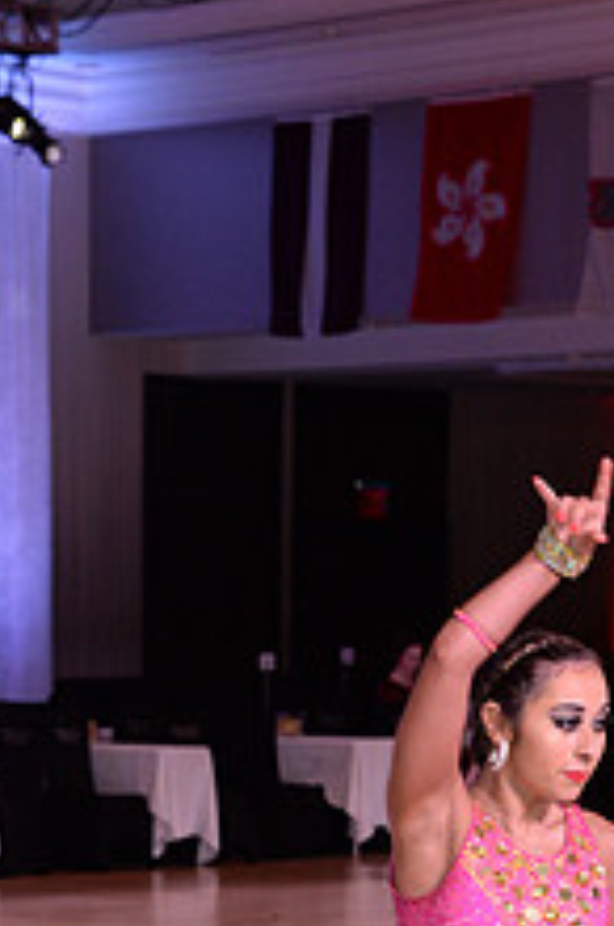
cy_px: 1090
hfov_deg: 8.0
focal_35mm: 171
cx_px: 111
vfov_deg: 11.8
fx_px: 4388
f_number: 5.6
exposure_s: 1/250
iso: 2000
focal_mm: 65
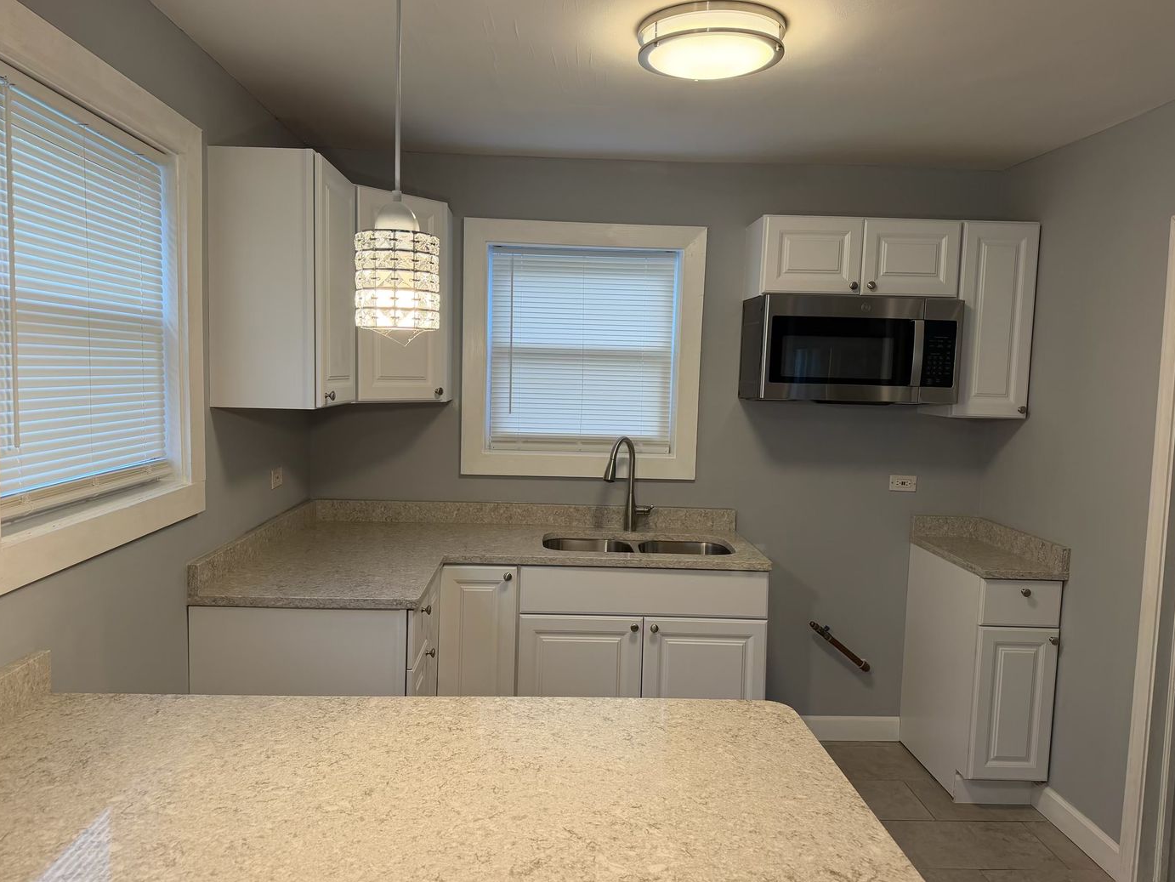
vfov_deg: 54.9
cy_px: 431
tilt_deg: -5.5
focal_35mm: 25
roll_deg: -1.3
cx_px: 576
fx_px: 849
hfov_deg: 69.4
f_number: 1.78
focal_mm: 6.76
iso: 125
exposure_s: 1/120
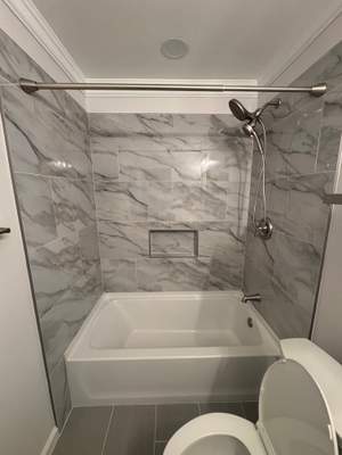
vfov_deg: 102.1
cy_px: 228
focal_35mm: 14
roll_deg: -1.0
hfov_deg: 85.7
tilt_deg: -9.3
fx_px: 184
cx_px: 171
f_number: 2.2
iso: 320
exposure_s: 1/120
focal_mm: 2.22
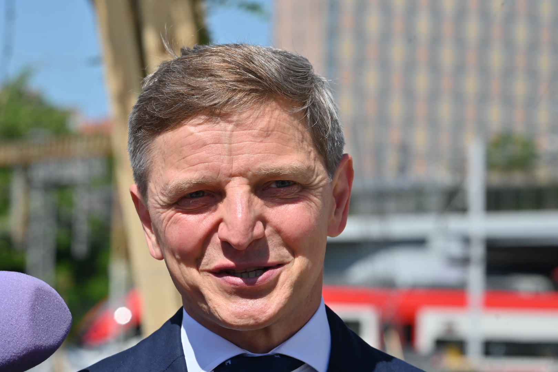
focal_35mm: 155
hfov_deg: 13.2
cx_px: 279
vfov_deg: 8.9
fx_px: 2402
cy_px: 186
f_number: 11
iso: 100
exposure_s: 1/250
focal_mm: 155
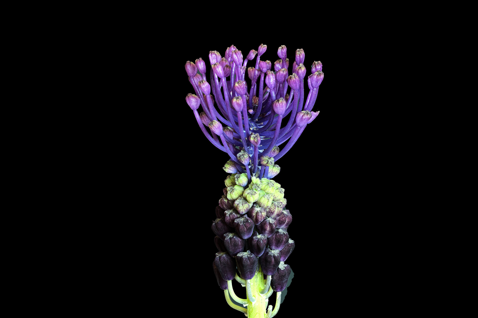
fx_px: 1394
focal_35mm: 105
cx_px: 239
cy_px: 159
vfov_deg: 13.0
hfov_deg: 19.5
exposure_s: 1/5
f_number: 13
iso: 400
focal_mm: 105
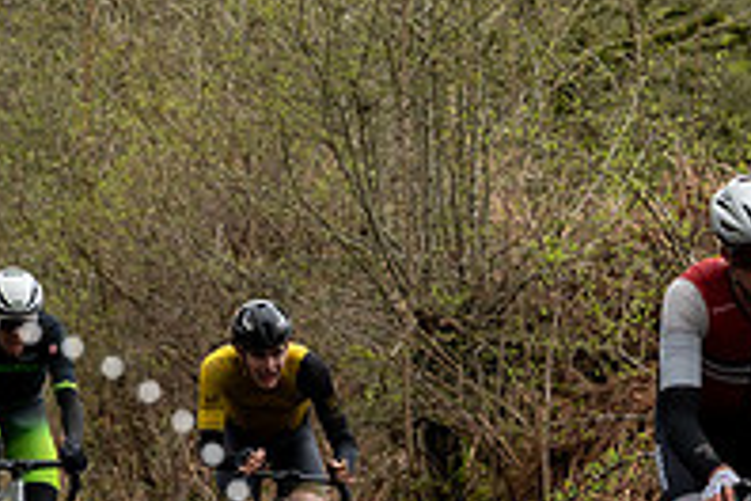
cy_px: 615
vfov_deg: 3.9
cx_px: 928
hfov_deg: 5.9
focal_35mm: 350
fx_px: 7301
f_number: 4
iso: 500
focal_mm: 66
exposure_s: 1/800
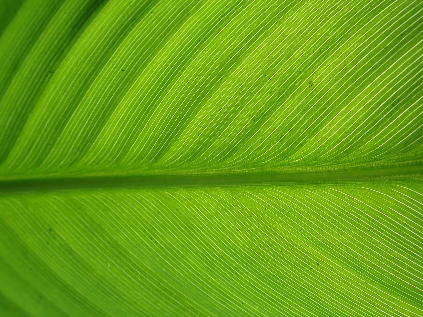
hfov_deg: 60.0
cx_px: 212
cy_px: 158
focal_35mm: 30
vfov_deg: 46.8
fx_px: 367
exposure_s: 1/200
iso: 100
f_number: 3.2
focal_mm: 5.5
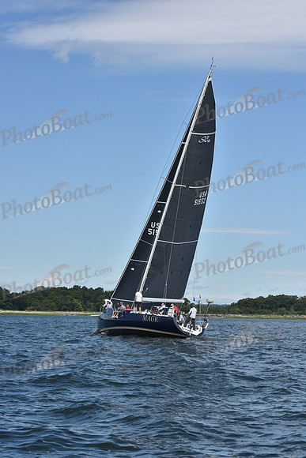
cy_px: 229
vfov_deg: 23.6
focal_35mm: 86
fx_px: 1096
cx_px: 153
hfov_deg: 15.9
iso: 320
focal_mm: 86
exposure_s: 1/1000
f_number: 9
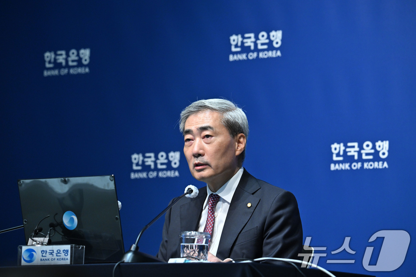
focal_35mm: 185
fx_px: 2137
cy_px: 138
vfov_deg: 7.4
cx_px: 208
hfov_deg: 11.1
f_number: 5.6
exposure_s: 1/250
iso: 2000
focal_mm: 185
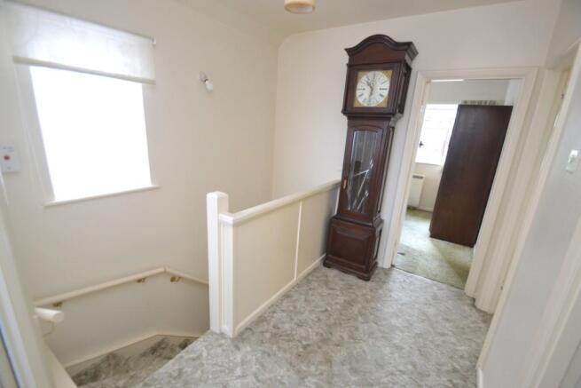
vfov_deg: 77.4
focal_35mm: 15
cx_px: 290
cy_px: 194
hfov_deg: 100.4
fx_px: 242
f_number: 4.5
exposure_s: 1/80
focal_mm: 10
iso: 1600
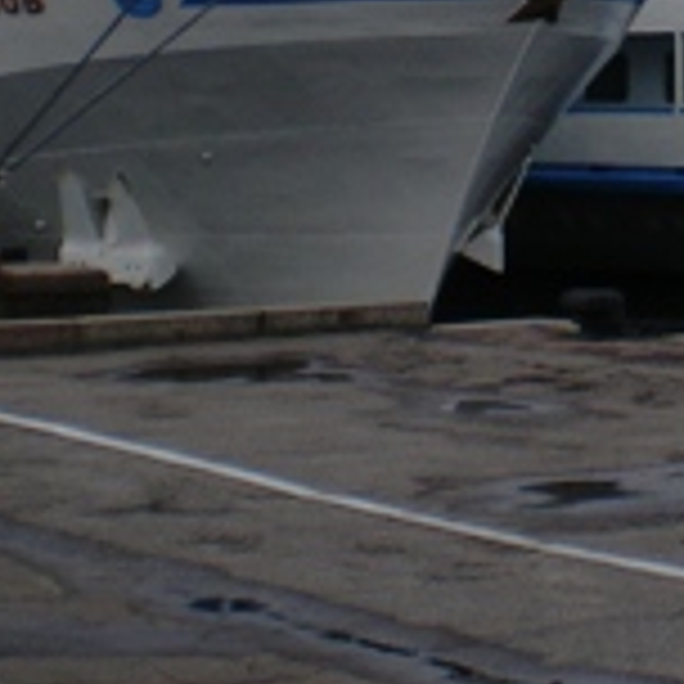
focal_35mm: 141
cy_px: -207
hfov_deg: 12.2
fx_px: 3152
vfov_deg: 12.0
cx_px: 729
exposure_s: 1/320
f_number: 4.6
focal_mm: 6.3
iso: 64
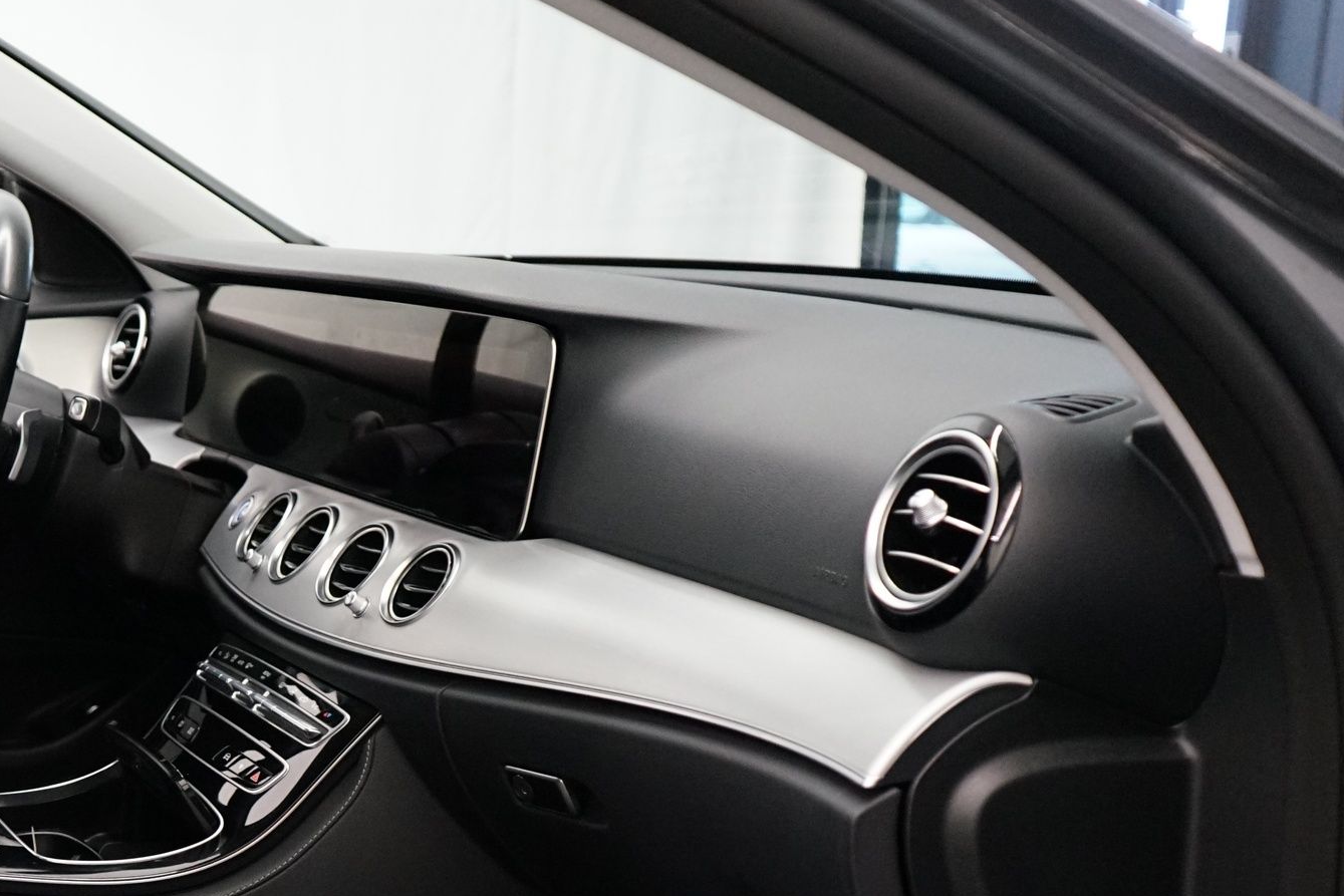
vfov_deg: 23.6
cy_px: 796
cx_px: 110
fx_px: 2091
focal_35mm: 56
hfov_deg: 33.6
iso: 4000
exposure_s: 1/160
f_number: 3.5
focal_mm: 30
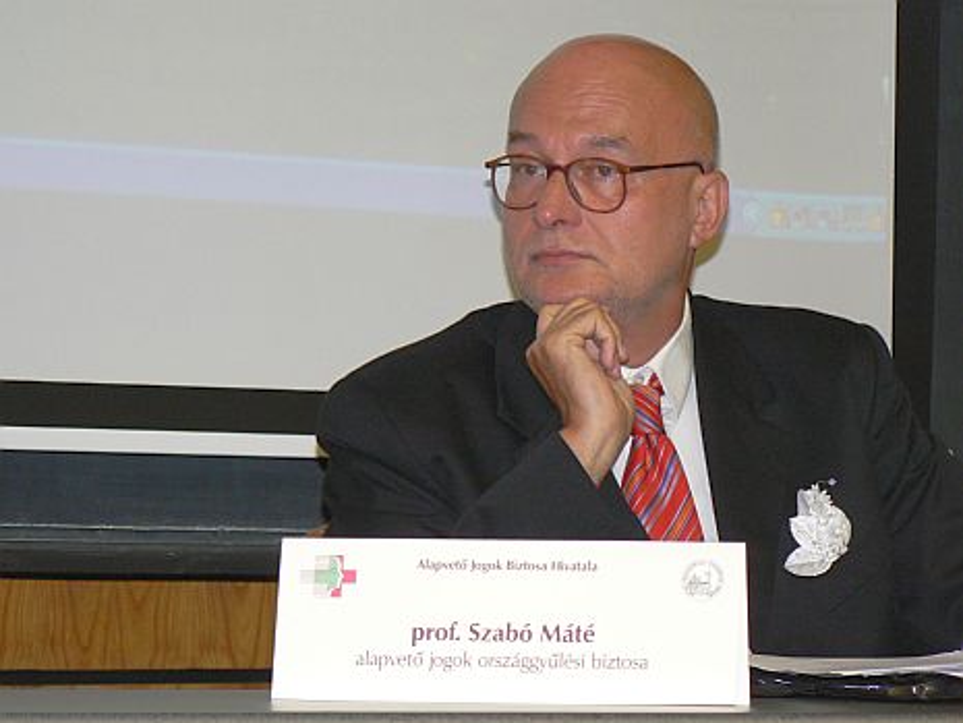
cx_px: 482
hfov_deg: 13.4
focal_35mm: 147
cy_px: 362
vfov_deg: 10.1
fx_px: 4091
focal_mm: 24.6
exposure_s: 1/30
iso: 160
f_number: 3.3
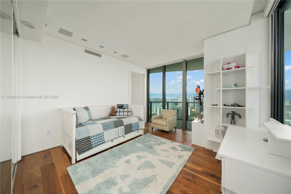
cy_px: 97
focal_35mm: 12
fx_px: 97
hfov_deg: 112.6
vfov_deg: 90.0
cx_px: 146
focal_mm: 12
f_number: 7.1
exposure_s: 1/20
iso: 100
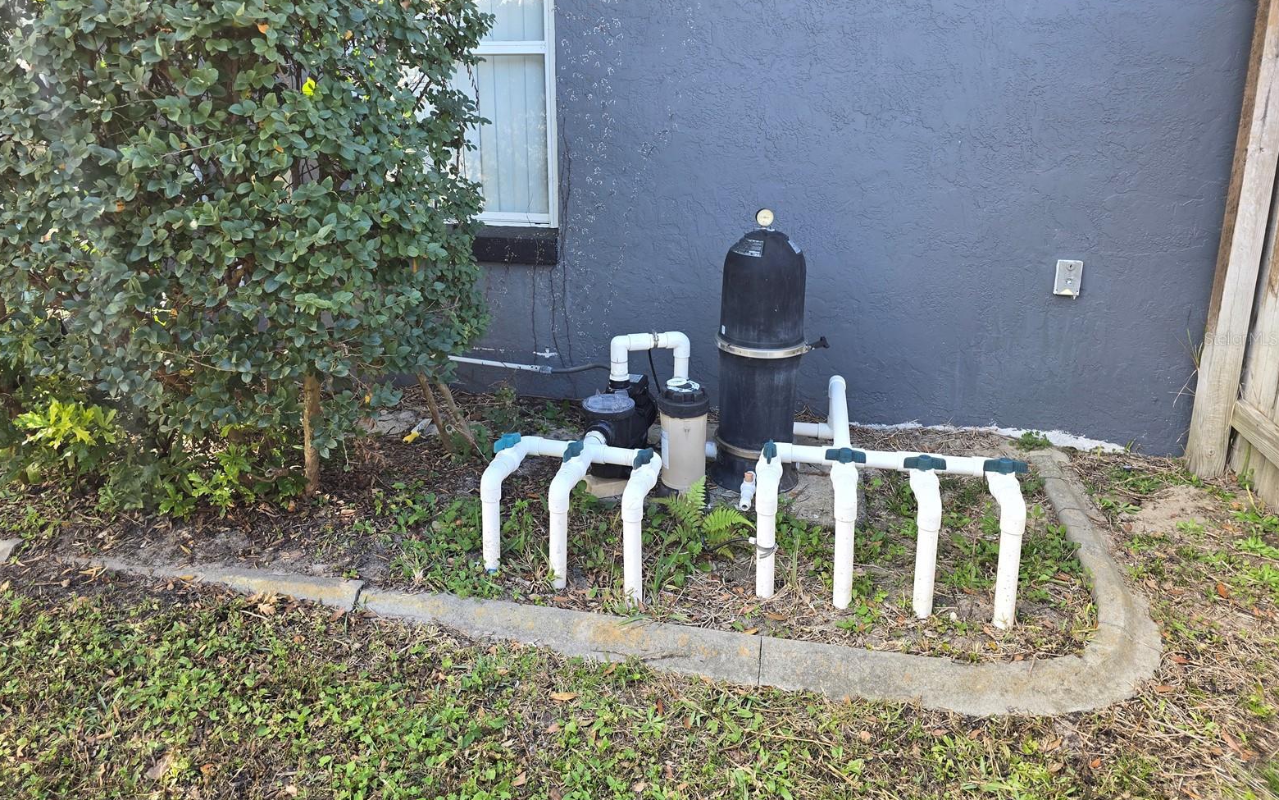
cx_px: 626
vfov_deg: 49.1
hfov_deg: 72.5
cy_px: 338
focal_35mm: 25
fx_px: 871
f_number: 1.7
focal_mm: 6.3
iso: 50
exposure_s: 1/180
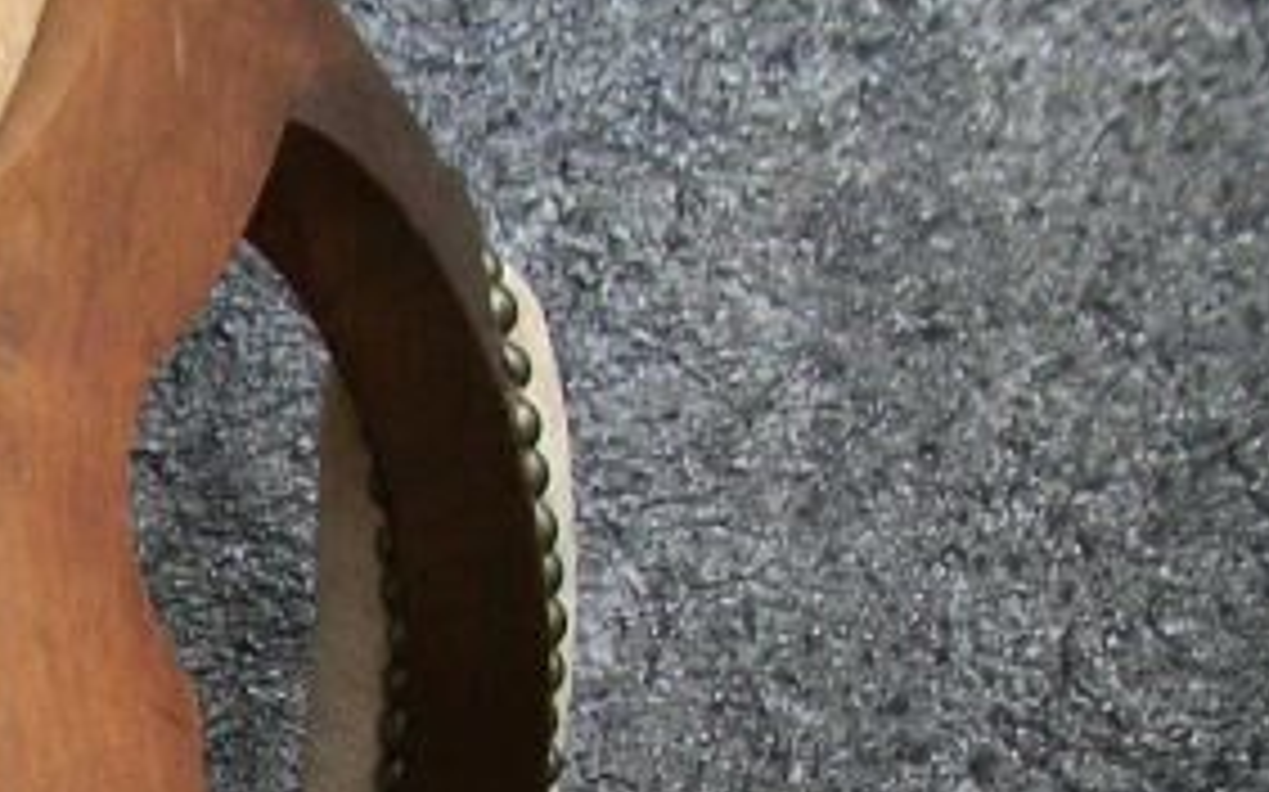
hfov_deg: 12.8
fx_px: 5324
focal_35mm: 154
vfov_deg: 7.9
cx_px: -688
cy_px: 1894
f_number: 2.9
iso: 80
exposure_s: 1/320
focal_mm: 5.7
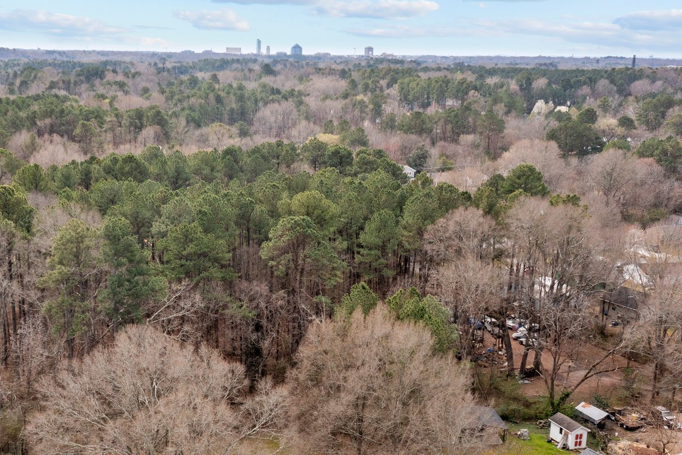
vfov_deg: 27.5
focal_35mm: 48
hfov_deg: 40.9
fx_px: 909
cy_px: 363
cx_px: 272
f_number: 6.3
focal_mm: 10.26
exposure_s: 1/500
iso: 100
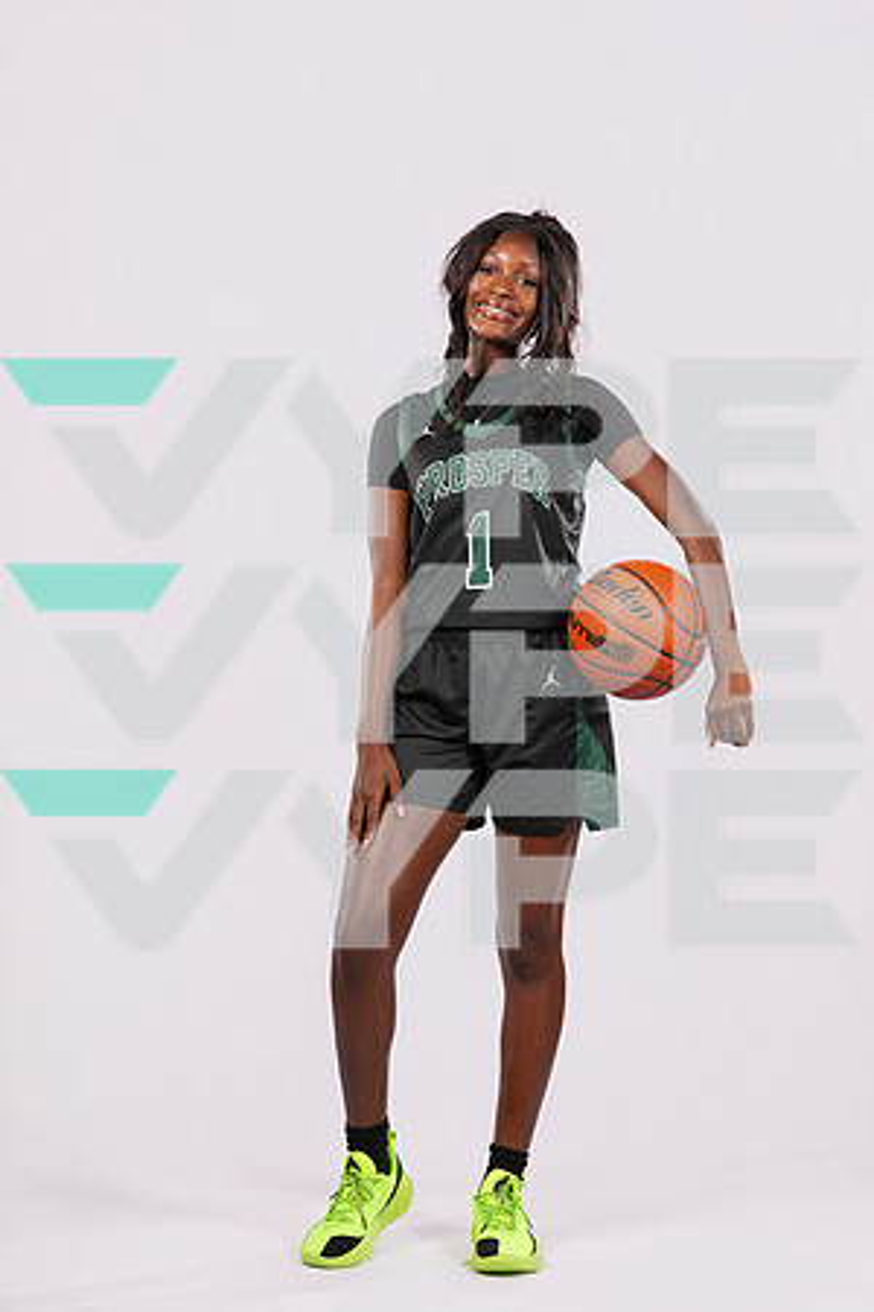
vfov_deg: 28.8
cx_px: 437
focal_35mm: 70
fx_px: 2549
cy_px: 656
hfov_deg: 19.5
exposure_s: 1/200
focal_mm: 70
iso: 125
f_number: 8
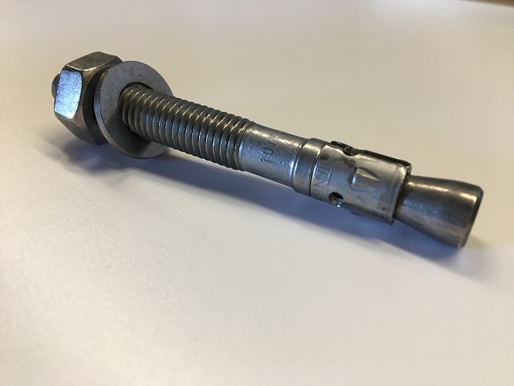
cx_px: 257
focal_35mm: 29
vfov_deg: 48.3
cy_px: 193
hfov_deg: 61.6
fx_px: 431
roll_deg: +1.2
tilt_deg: -31.9
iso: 50
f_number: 2.2
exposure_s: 1/33
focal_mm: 4.15
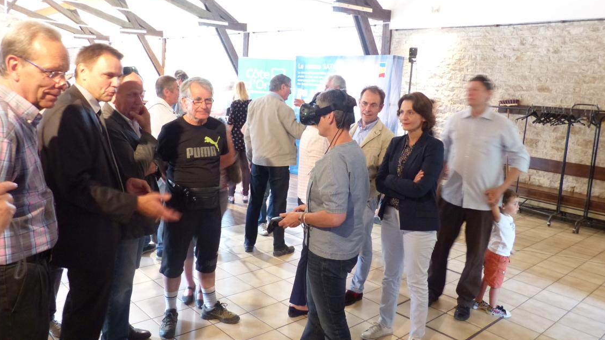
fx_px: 449
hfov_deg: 67.9
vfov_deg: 41.4
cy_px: 157
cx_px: 305
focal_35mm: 28
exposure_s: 1/6
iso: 400
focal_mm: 4.5
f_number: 2.8
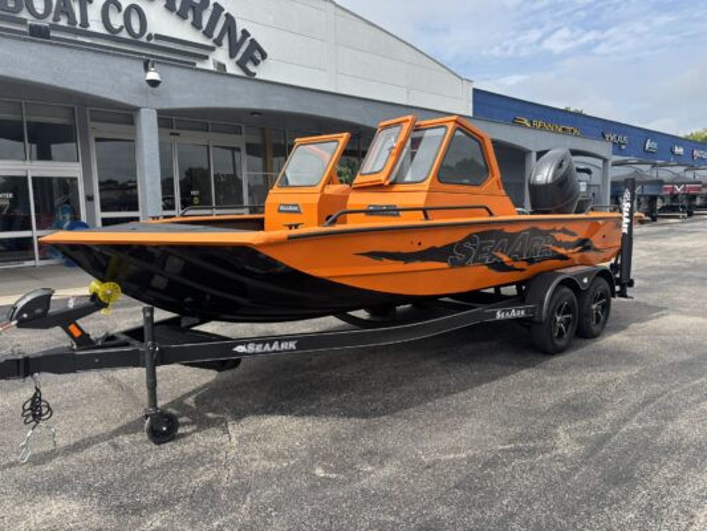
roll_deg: +1.1
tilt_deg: -5.1
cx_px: 354
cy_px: 266
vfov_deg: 53.1
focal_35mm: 26
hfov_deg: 67.3
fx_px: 531
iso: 50
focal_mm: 5.96
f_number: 1.6
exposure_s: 1/2639
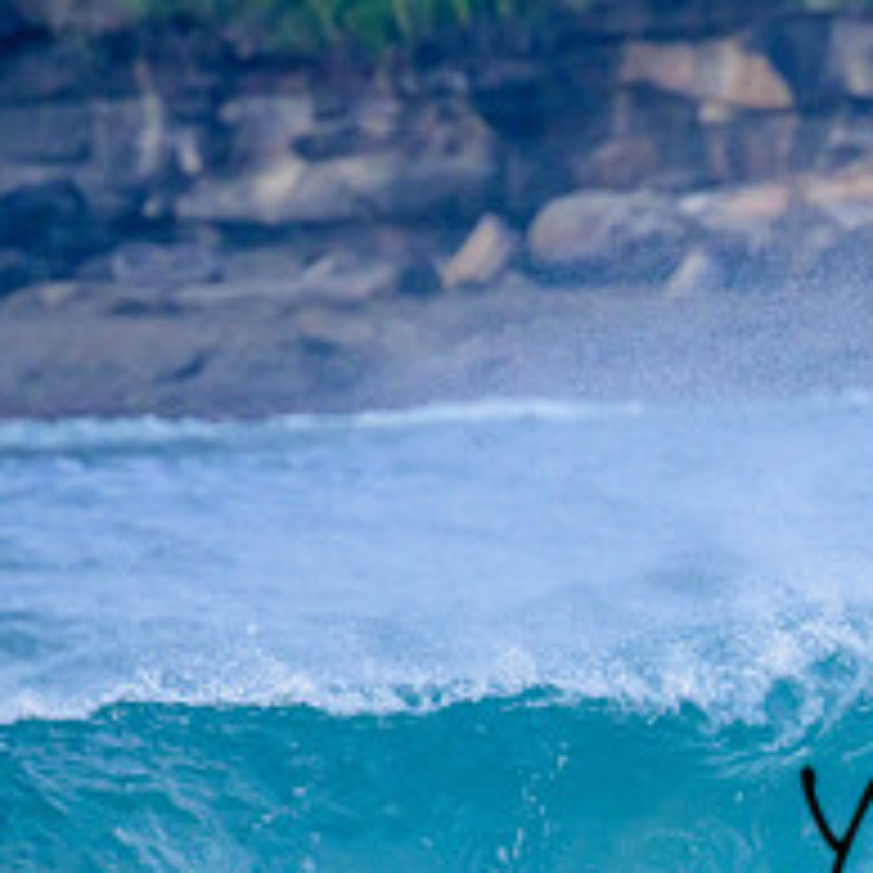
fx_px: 58007
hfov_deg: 0.9
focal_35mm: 2033
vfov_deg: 0.9
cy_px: 799
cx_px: 1264
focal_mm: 800
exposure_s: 1/2000
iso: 2000
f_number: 11
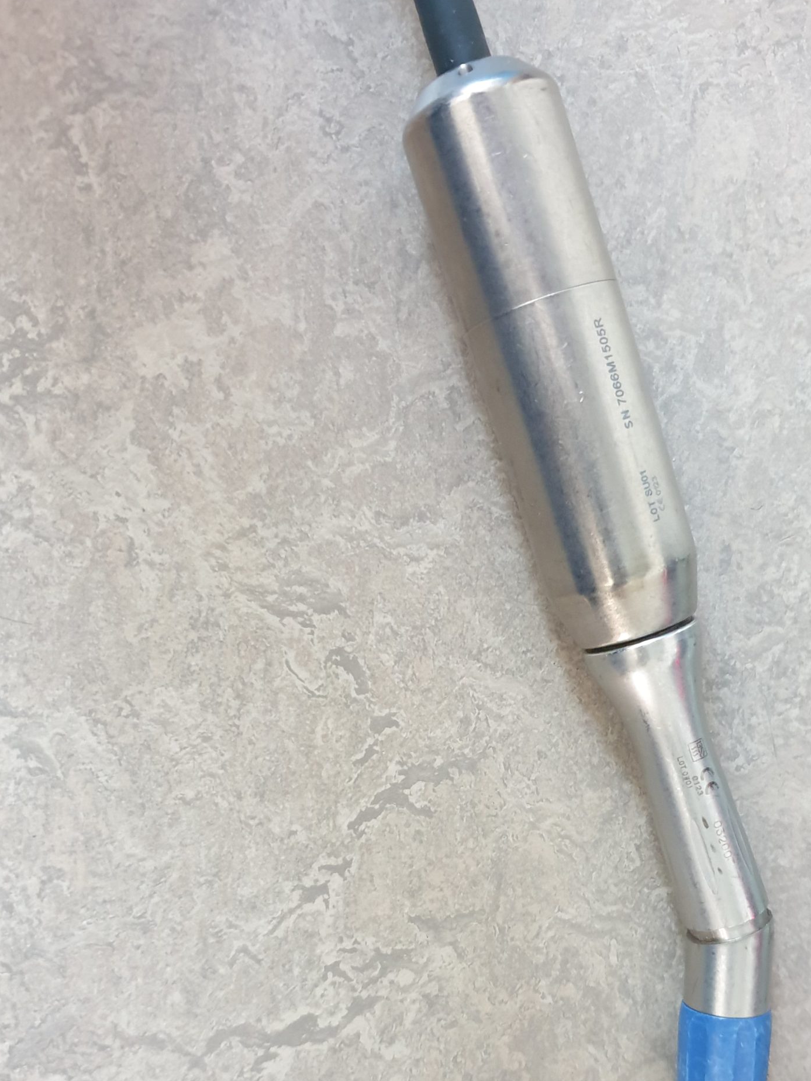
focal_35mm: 36
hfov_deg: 39.5
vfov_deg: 50.4
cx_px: 476
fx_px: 1124
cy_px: 723
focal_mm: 4.3
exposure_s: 1/33
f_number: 1.5
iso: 320
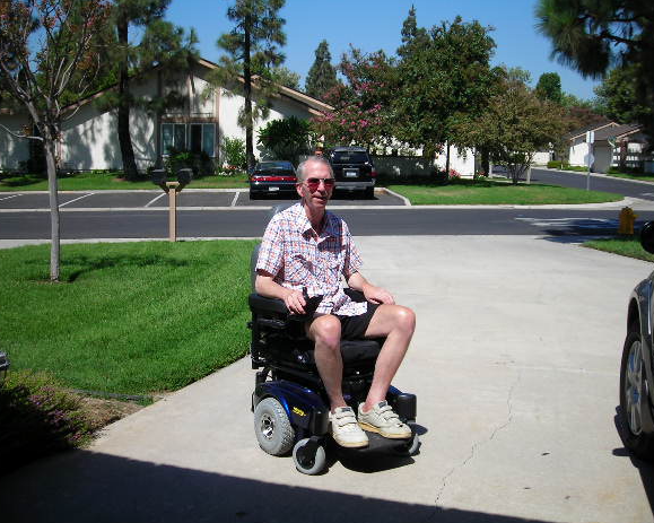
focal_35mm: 41
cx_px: 308
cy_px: 260
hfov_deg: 44.8
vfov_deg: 36.5
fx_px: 793
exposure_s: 1/229
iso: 50
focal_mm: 6.3
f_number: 6.4
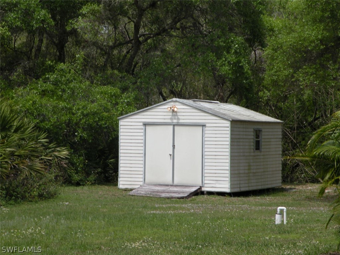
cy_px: 128
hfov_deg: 14.0
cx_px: 170
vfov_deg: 10.5
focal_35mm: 141
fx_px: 1385
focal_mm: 25
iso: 64
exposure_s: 1/238
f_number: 6.3
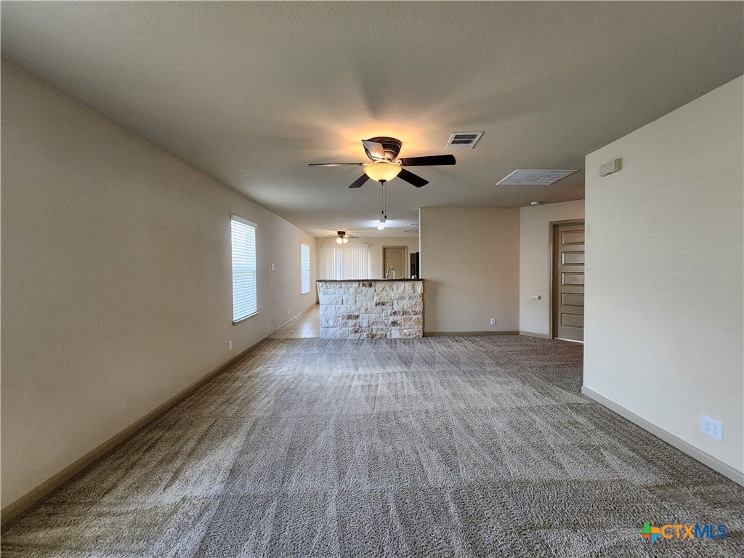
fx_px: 279
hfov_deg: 106.2
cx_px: 372
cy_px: 279
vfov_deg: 89.9
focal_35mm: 13
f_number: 2.2
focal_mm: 2.2
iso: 250
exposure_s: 1/60
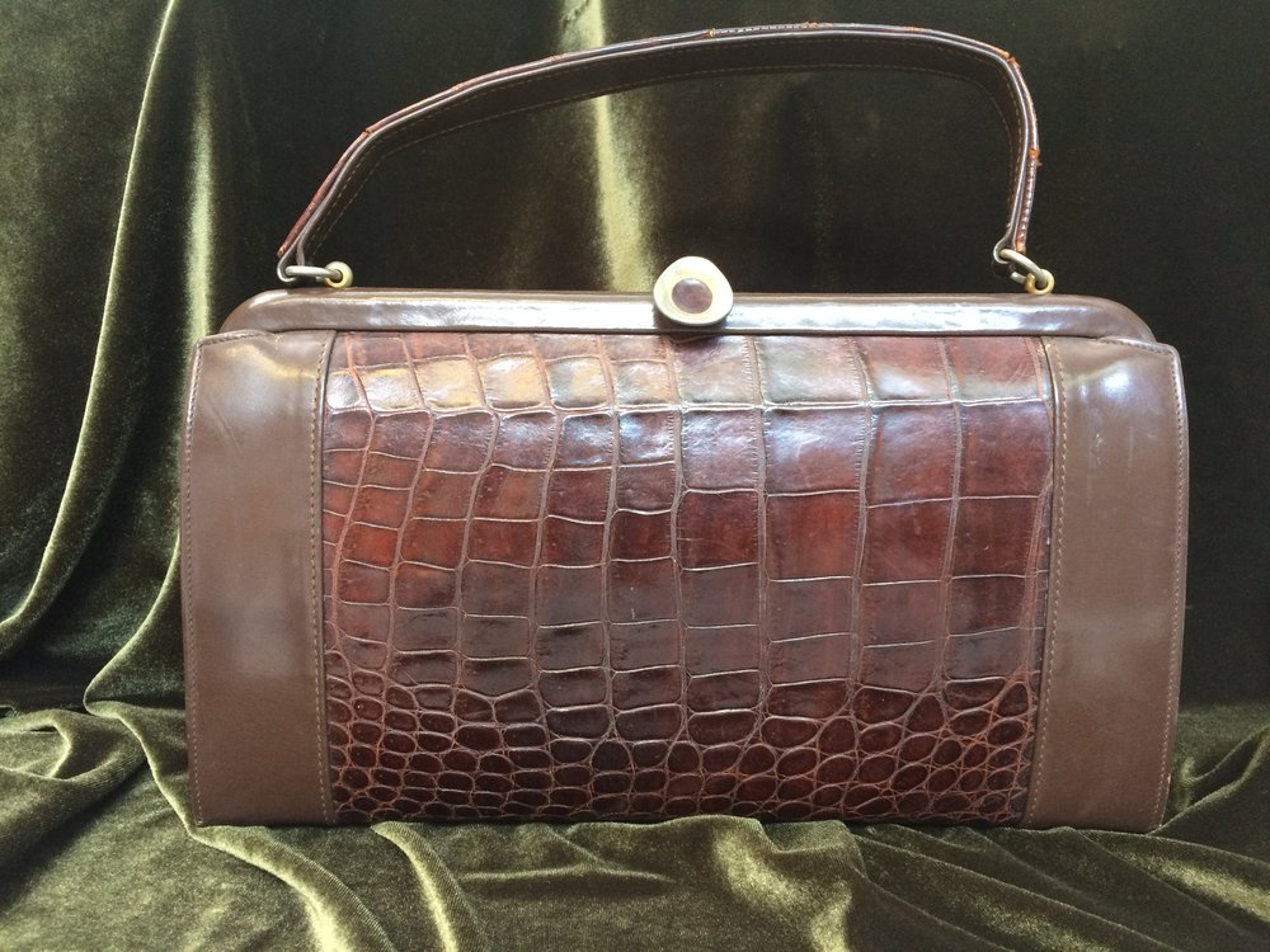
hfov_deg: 61.7
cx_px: 635
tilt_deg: -10.0
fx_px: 1064
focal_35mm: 29
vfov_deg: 48.2
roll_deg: -0.2
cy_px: 476
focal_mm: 4.15
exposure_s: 1/33
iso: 200
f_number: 2.2
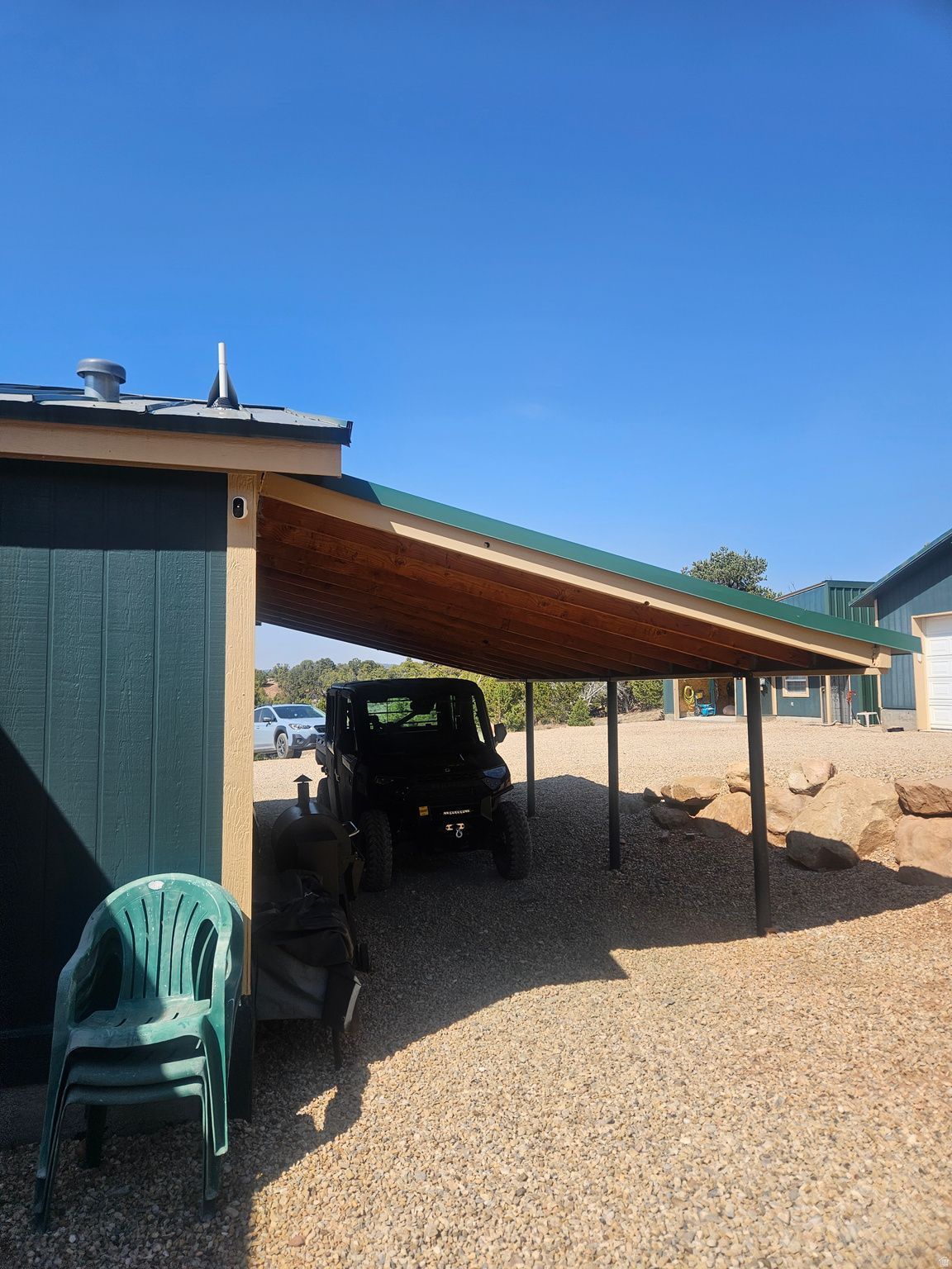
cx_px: 476
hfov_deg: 58.9
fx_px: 843
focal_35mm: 23
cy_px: 634
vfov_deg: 73.9
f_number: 1.8
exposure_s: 1/1746
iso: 25
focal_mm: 5.4
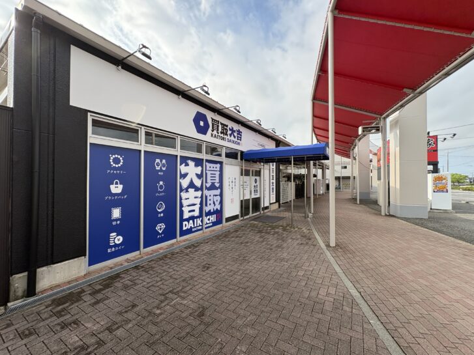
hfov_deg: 102.1
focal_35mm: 14
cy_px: 178
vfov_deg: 85.7
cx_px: 237
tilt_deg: +0.8
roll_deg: +0.3
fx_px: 192
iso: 64
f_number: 2.2
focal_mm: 2.22
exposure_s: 1/600
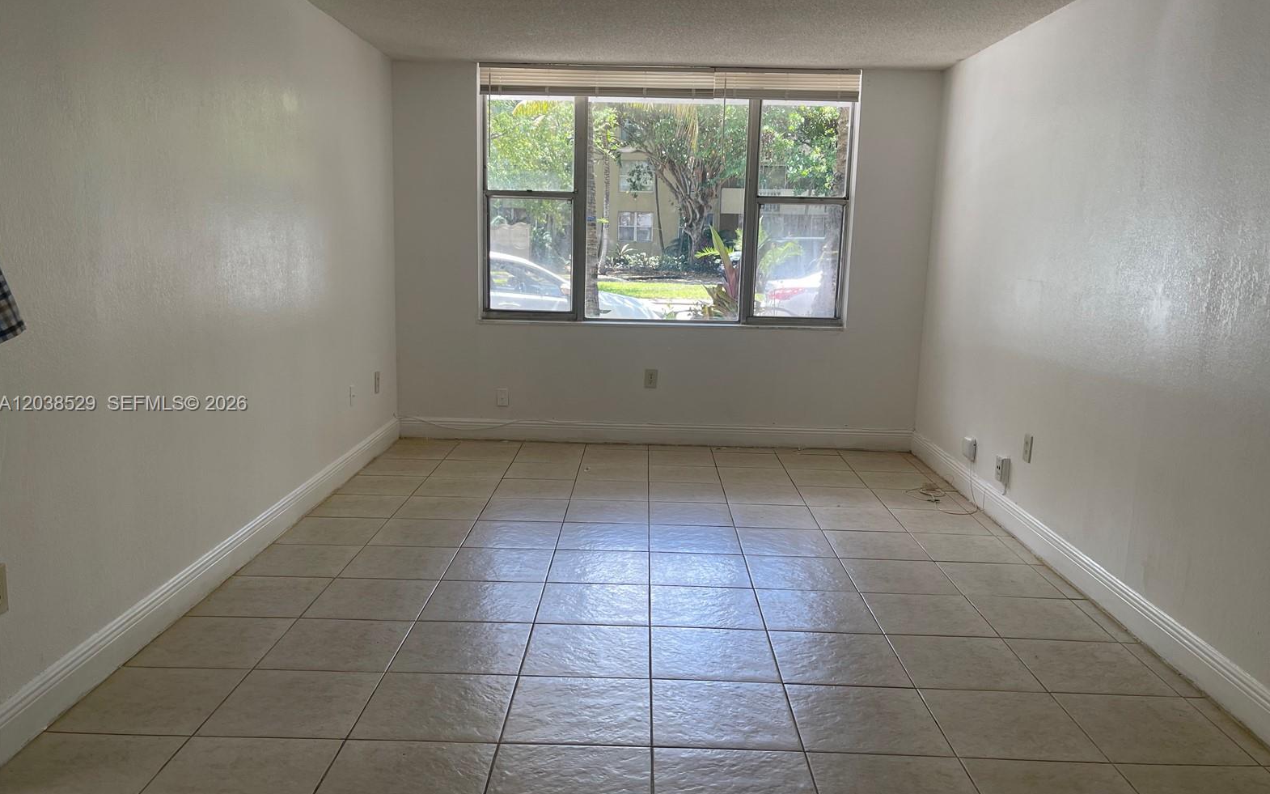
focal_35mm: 27
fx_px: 934
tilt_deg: -9.8
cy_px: 405
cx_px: 642
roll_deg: -1.5
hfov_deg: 68.4
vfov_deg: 46.0
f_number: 1.6
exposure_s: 1/122
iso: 32
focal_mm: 5.1
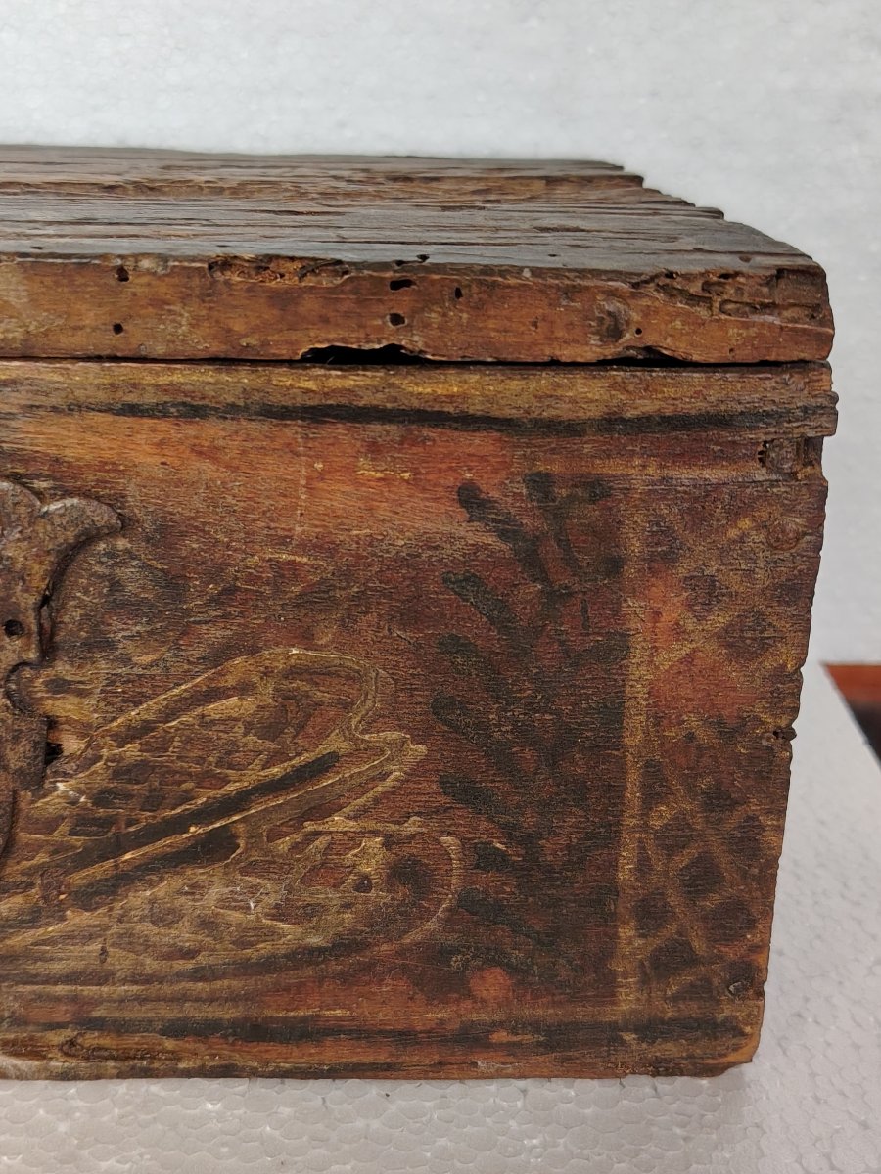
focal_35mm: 38
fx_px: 1290
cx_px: 440
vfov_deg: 49.0
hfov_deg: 37.7
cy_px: 587
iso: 359
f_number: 1.75
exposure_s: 1/33.3
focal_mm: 5.25
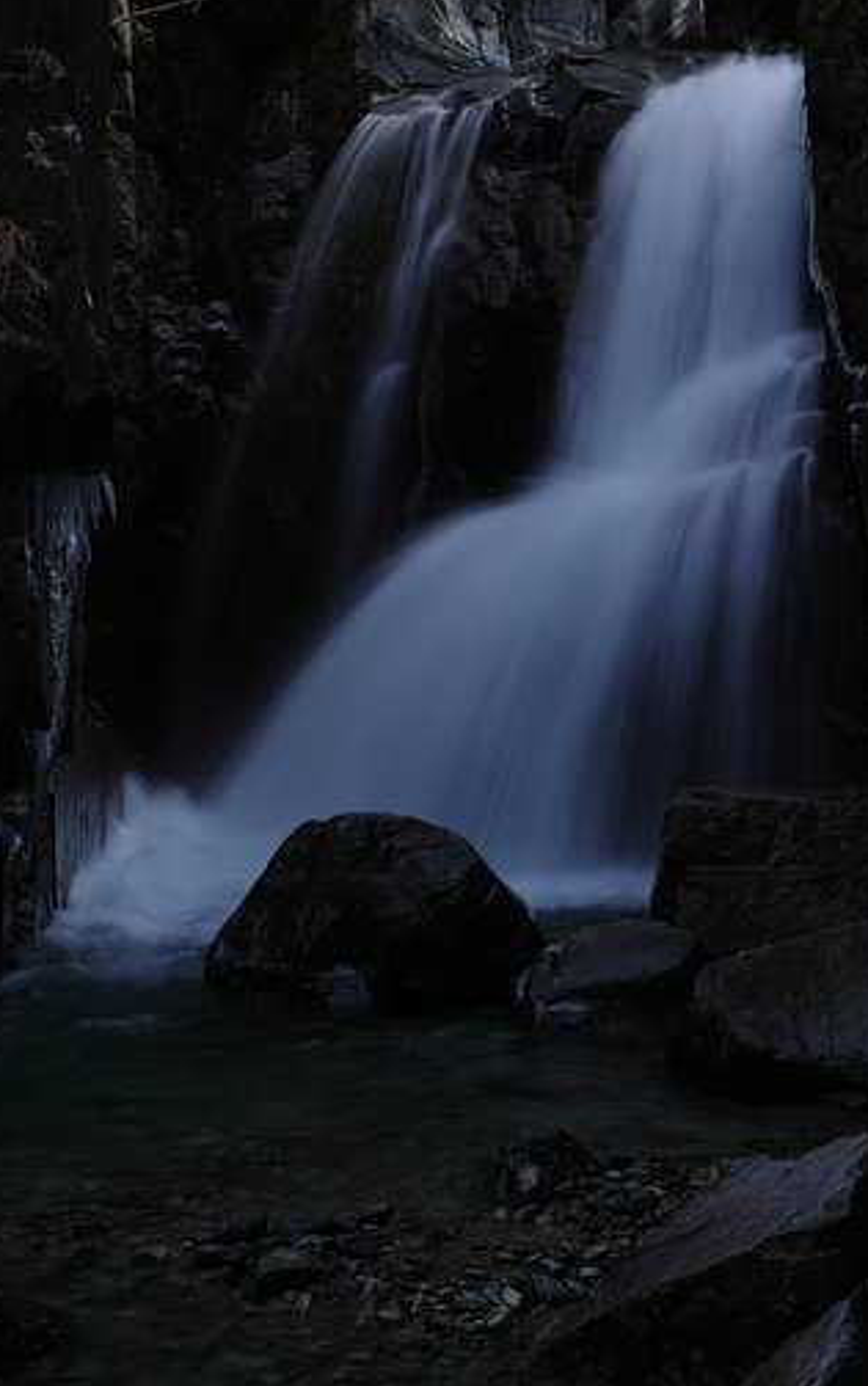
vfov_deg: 34.0
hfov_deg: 21.7
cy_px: 683
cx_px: 448
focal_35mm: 60
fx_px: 2268
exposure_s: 1/4
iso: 100
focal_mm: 39
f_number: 10
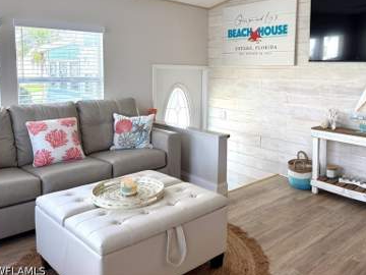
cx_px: 230
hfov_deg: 56.1
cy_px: 96
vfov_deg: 43.6
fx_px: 338
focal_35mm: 32
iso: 100
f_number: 1.78
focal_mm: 6.76
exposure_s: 1/345
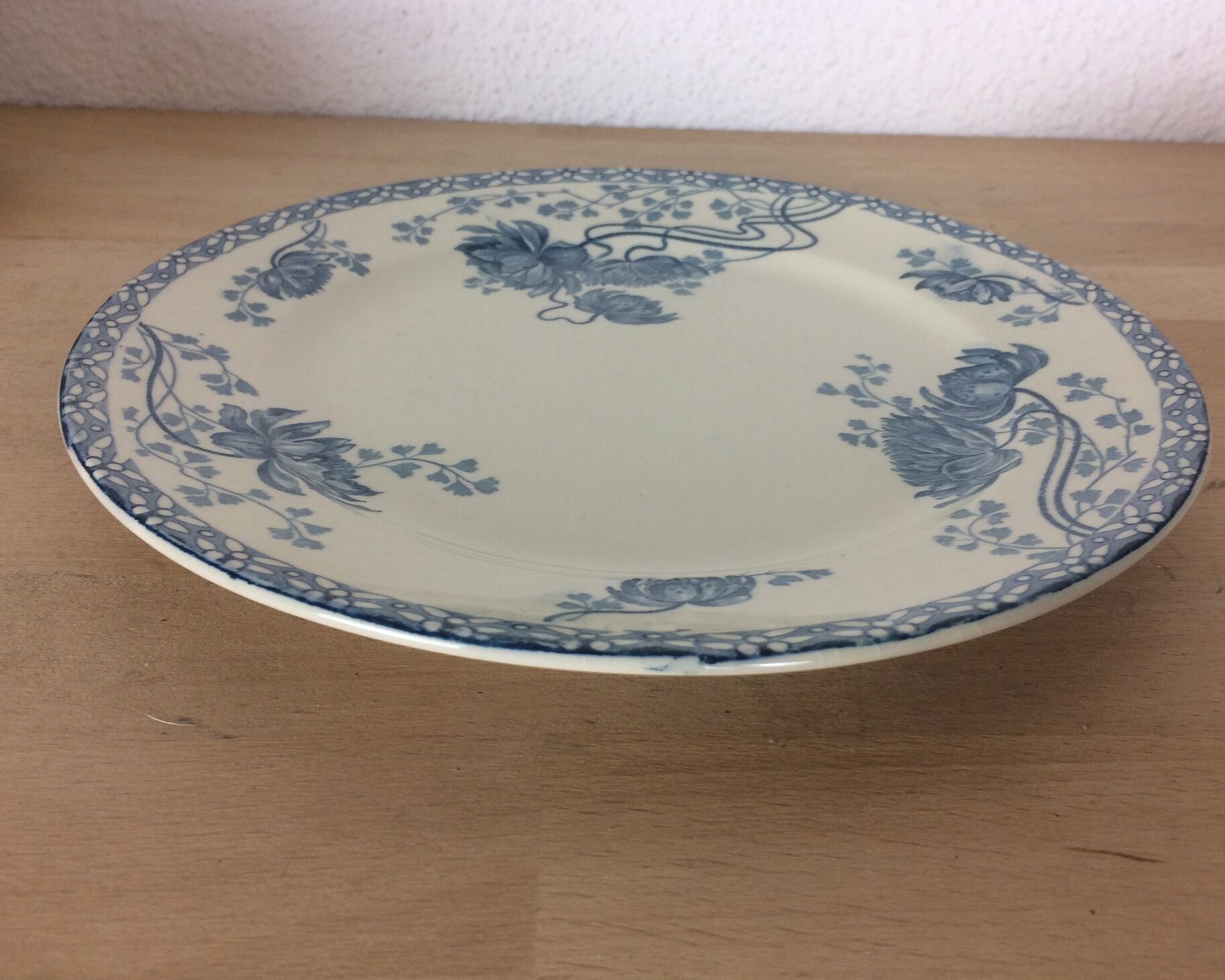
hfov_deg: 57.1
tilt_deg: -30.0
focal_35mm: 31
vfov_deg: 47.1
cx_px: 649
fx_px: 1124
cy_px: 480
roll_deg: -3.6
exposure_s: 1/50
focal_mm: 4.15
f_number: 2.2
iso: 50
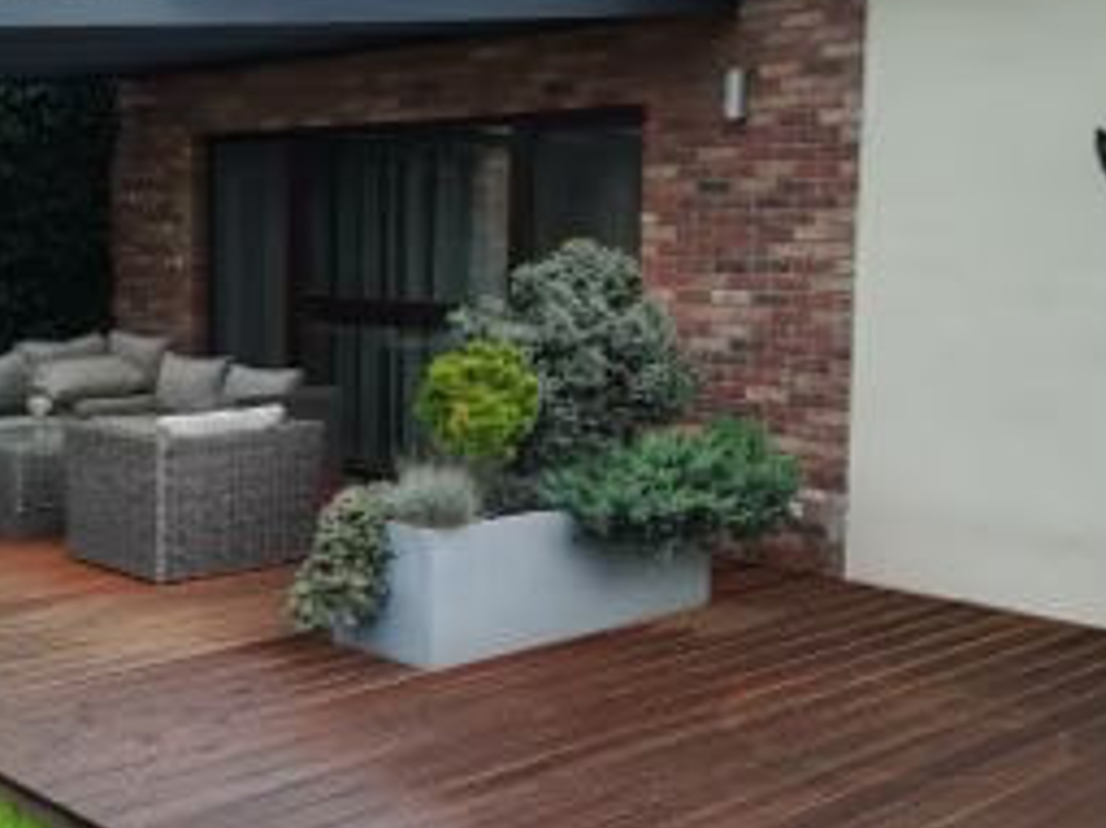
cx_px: 399
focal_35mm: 49
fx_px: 1565
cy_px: 403
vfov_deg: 29.7
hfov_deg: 38.6
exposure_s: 1/120
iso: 100
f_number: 2.2
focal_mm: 3.83
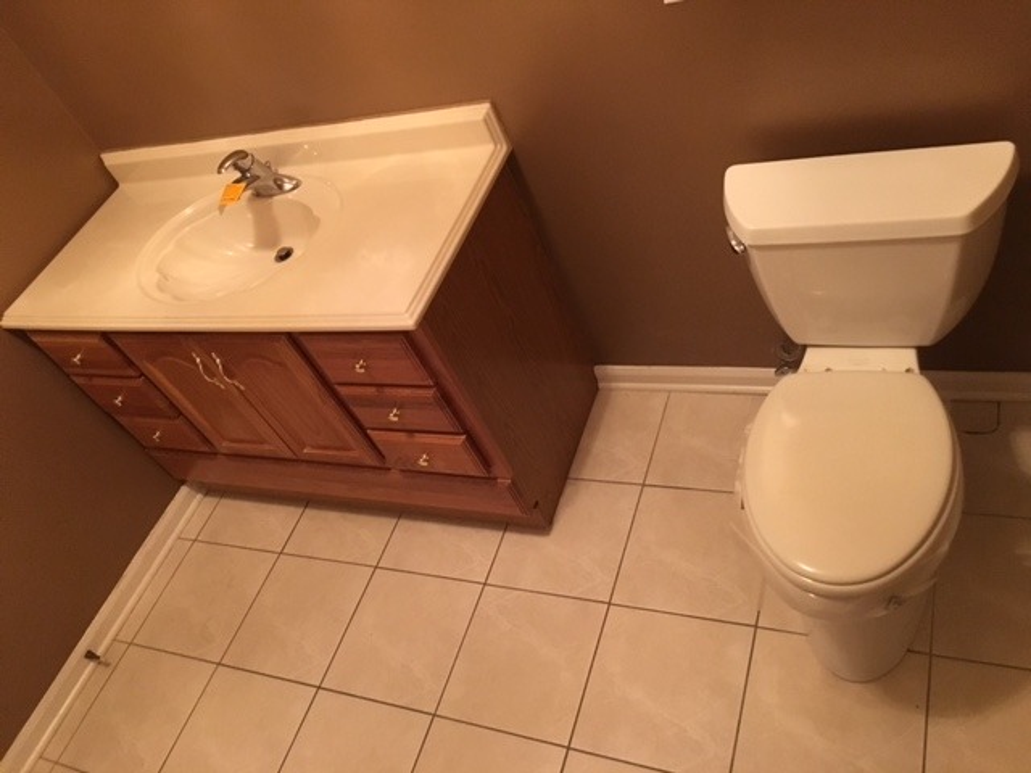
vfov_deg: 48.2
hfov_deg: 61.7
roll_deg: +27.0
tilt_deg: -43.7
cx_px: 516
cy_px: 386
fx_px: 864
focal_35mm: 29
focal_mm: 4.15
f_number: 2.2
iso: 320
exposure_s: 1/15
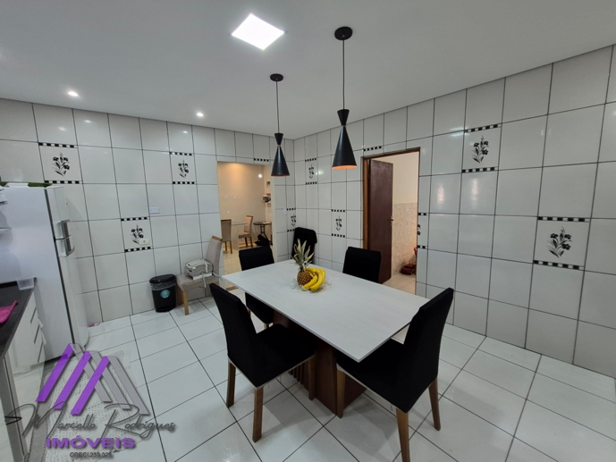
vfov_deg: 89.9
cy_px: 231
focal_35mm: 13
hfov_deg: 106.2
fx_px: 231
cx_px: 308
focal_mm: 1.74
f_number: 2.2
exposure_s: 1/60
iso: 250
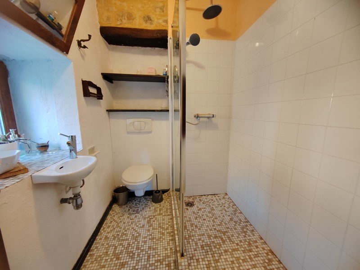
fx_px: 135
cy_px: 135
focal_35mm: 13
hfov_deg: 106.2
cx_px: 180
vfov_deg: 89.9
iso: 640
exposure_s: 1/33
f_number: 2.2
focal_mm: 2.16
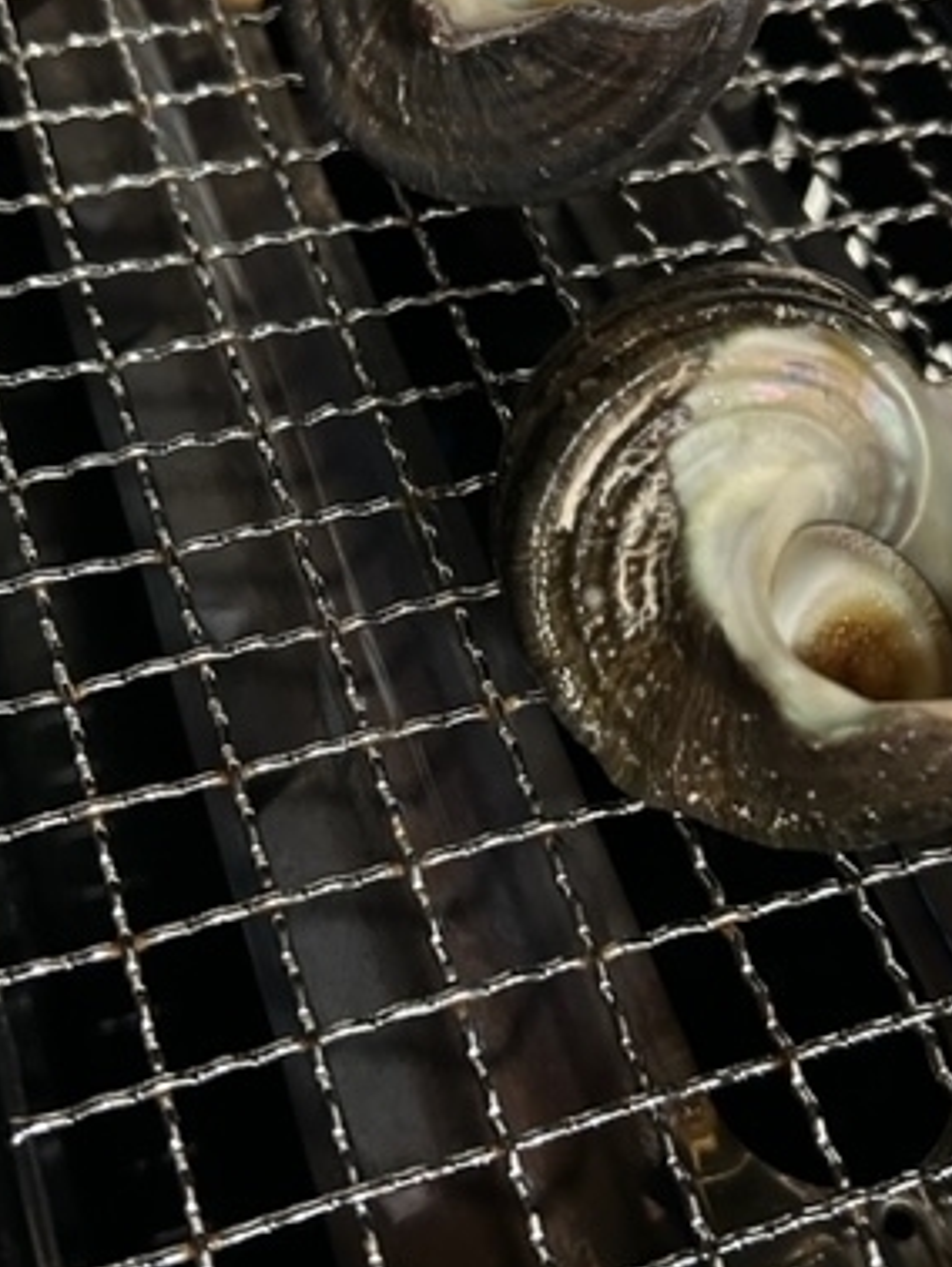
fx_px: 1612
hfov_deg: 32.9
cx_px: 439
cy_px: 580
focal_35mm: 44
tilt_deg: -55.1
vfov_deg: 42.9
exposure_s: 1/30
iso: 640
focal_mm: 5.7
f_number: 1.5
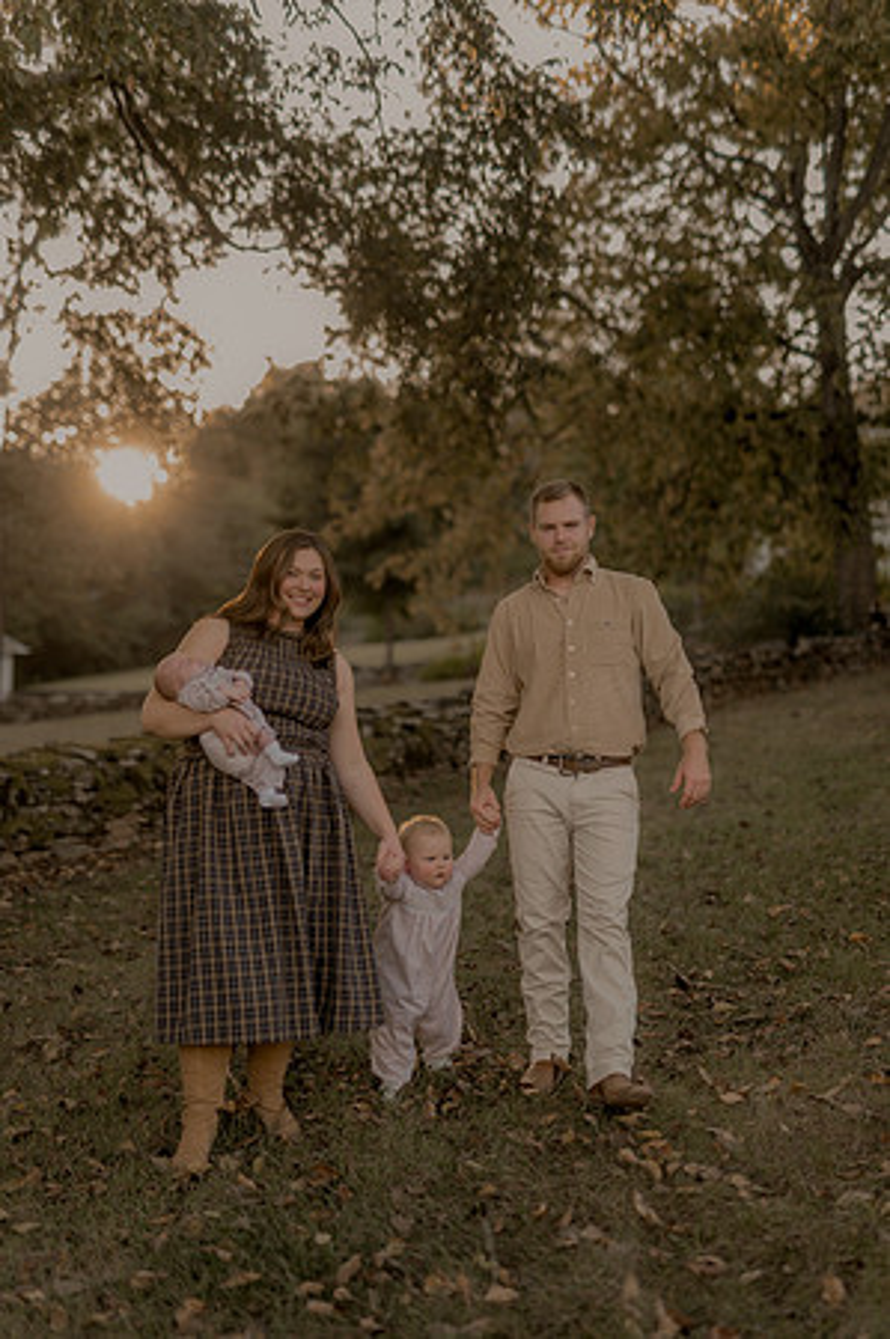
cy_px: 670
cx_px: 445
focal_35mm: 50
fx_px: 1858
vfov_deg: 39.6
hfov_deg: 26.9
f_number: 1.8
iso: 160
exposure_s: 1/400
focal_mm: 50
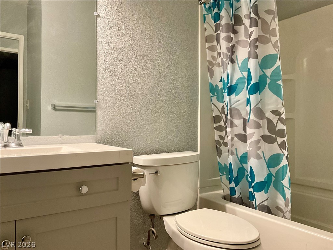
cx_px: 166
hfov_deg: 61.7
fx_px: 279
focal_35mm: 29
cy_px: 125
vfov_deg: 48.2
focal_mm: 3
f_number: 1.8
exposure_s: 1/60
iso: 160
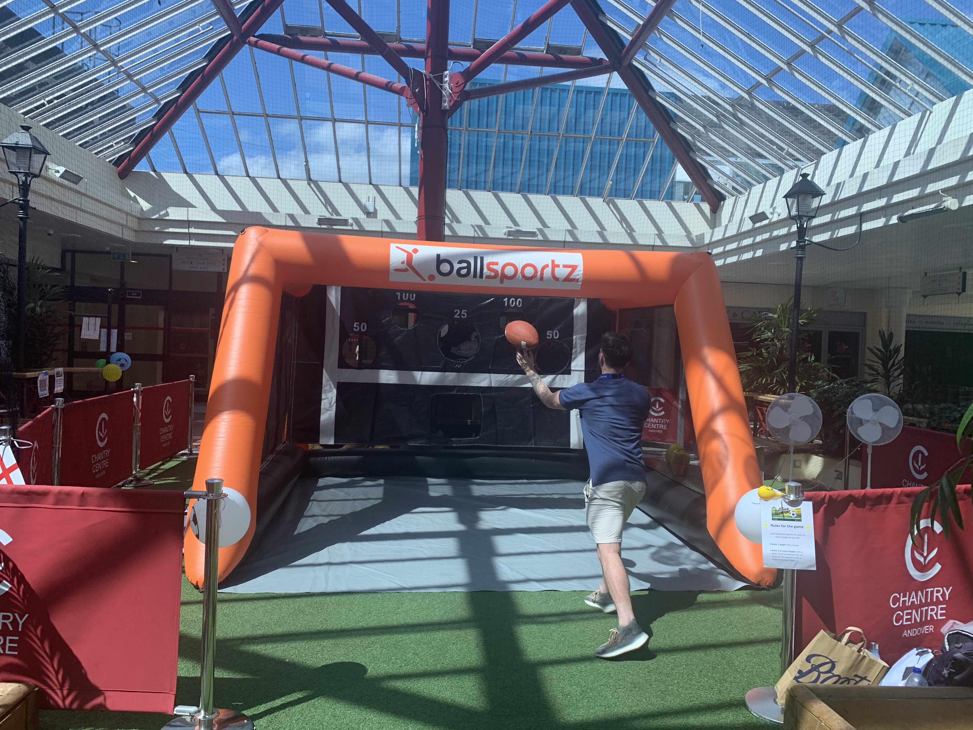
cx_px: 486
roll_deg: -4.5
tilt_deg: -0.2
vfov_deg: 53.1
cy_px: 365
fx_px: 731
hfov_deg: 67.3
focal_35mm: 26
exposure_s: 1/879
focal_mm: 4.25
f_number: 1.8
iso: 25
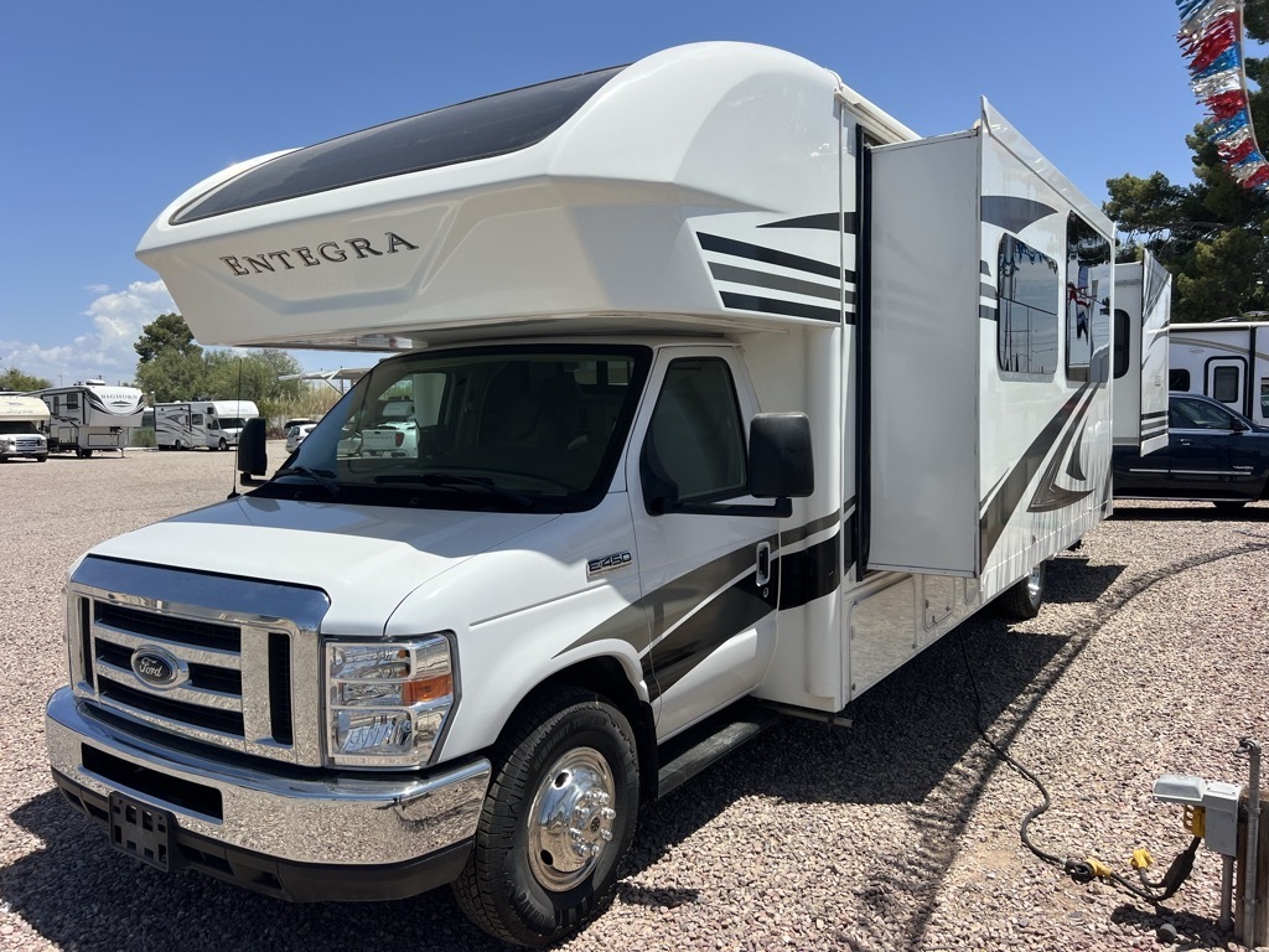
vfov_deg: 53.1
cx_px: 634
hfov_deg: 67.3
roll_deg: +1.0
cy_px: 476
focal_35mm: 26
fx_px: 953
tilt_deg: -4.5
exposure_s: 1/4831
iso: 50
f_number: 1.5
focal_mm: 5.7
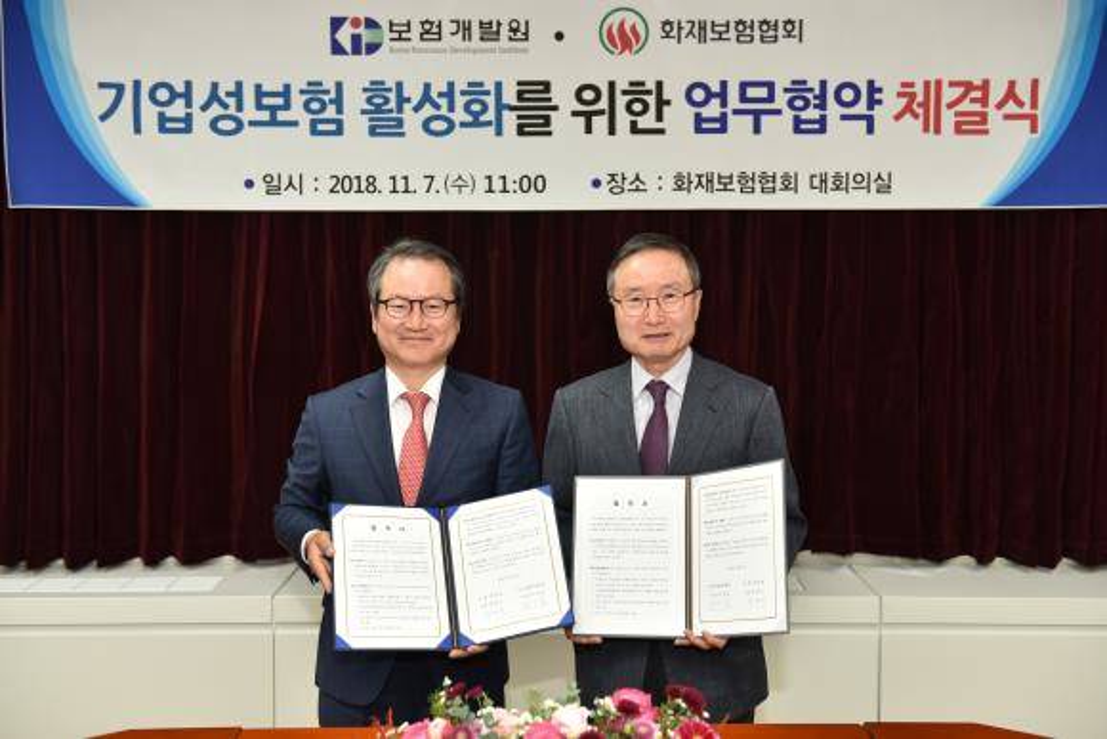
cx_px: 554
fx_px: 1169
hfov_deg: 50.7
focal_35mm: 38
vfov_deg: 35.1
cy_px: 370
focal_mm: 38
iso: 200
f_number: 3.5
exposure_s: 1/80
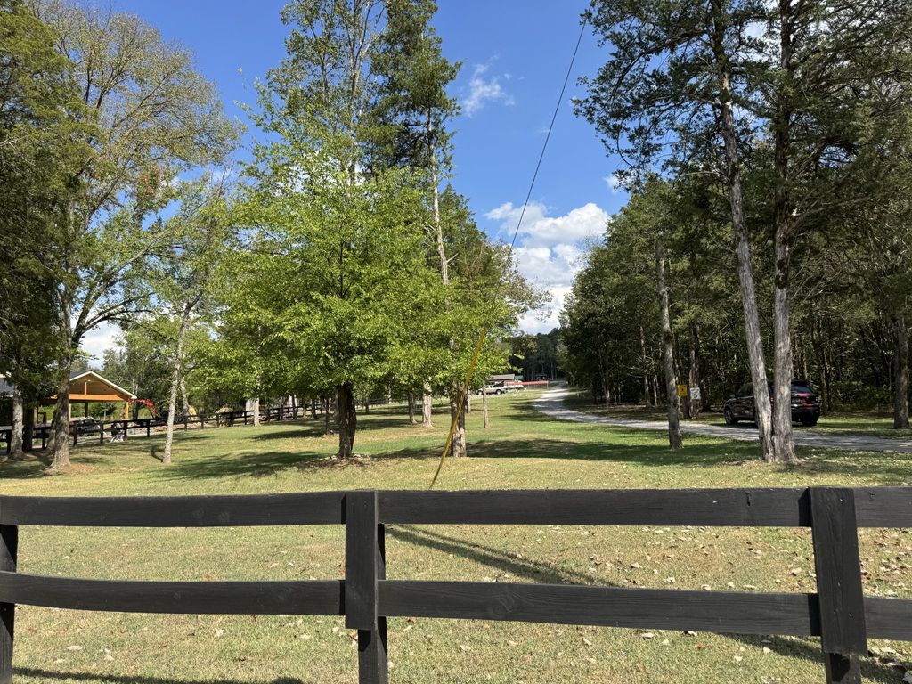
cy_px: 342
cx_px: 456
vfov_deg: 56.8
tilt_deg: +7.0
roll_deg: +1.2
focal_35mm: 24
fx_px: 632
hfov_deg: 71.6
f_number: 1.78
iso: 80
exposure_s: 1/2710
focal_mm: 6.76
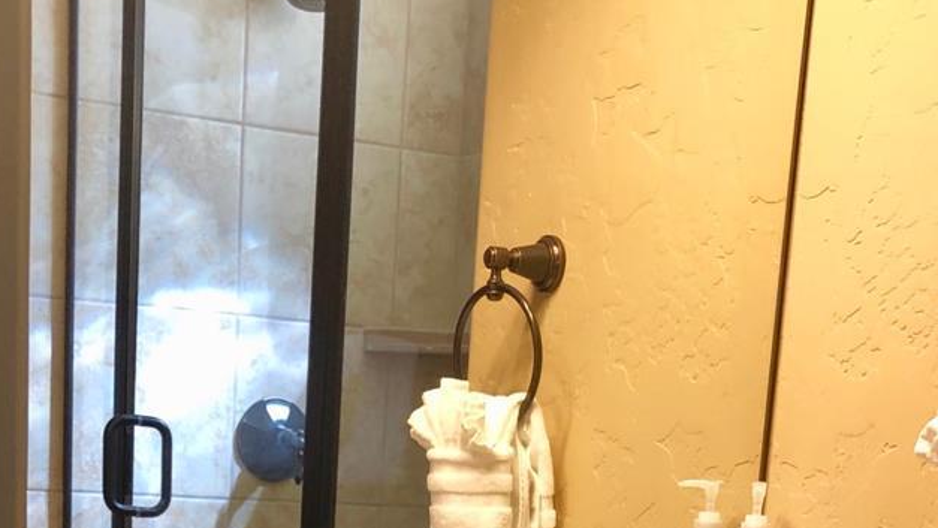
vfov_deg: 14.6
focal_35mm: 73
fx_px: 1816
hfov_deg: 28.8
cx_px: 343
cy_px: 930
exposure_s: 1/24
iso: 32
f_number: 1.8
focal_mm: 3.99
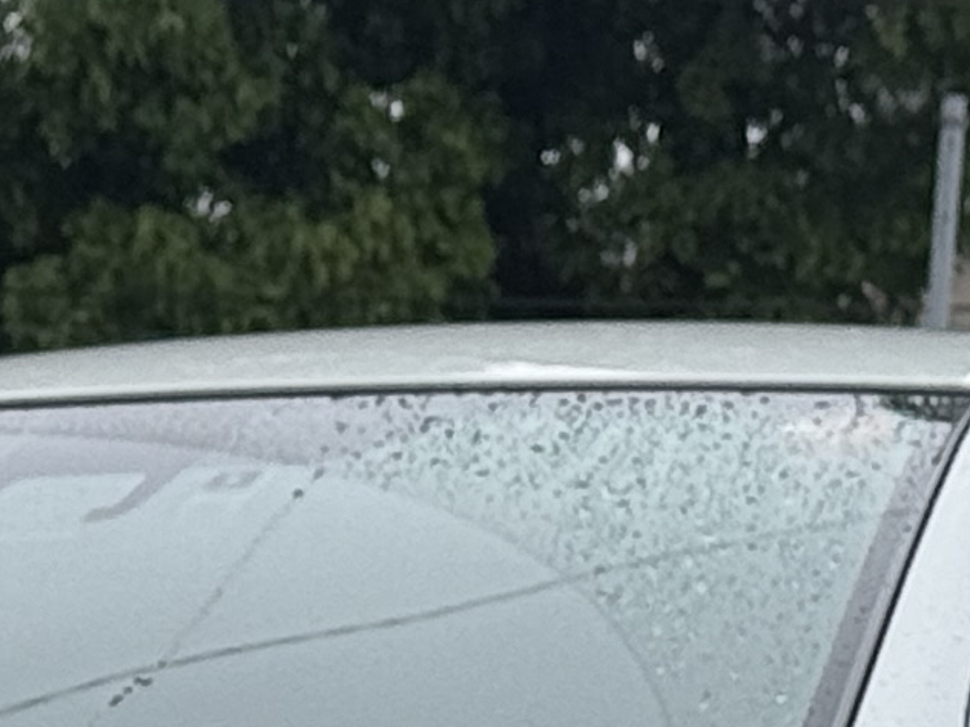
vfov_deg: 4.7
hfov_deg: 6.4
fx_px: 8575
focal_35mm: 306
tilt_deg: -2.5
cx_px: -87
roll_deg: -0.8
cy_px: 1684
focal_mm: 6.76
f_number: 1.78
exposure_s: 1/2415
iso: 64
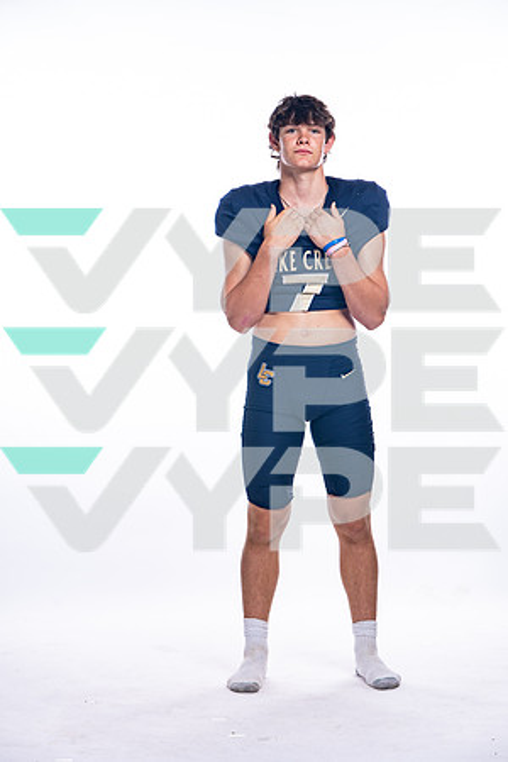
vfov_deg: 20.8
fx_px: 2074
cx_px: 254
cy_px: 381
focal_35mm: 98
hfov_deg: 14.0
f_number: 6.3
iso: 400
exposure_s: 1/250
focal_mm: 98
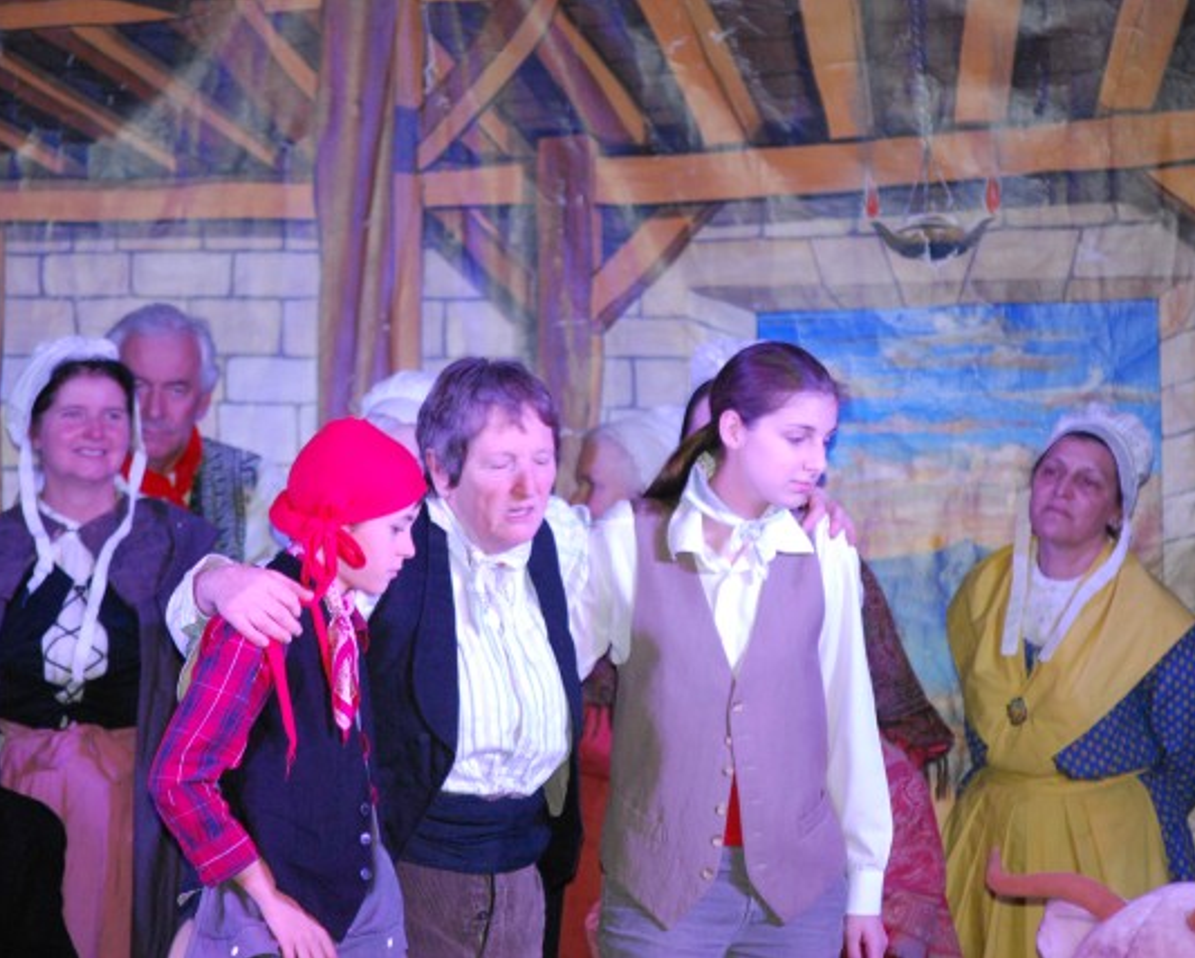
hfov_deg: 9.5
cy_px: 479
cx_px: 569
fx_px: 7184
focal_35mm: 203
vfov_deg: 7.6
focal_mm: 120
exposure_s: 1/60
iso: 1400
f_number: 4.8
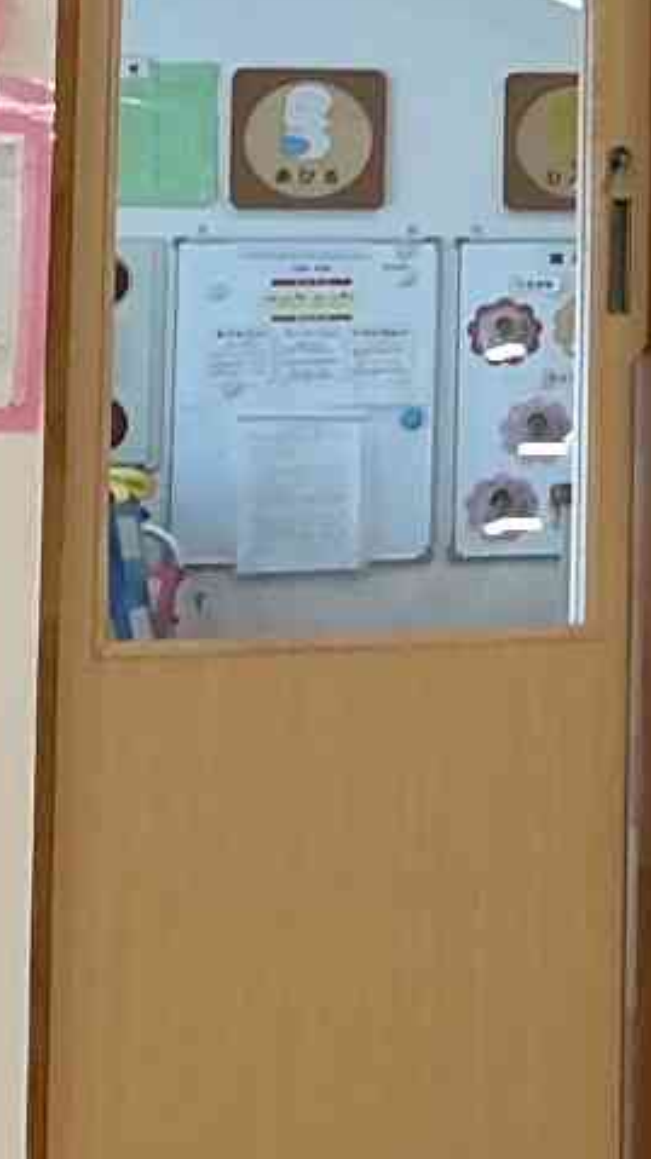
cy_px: 92
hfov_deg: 7.6
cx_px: 2154
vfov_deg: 16.0
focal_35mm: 132
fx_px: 4056
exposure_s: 1/120
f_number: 1.8
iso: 25
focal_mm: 3
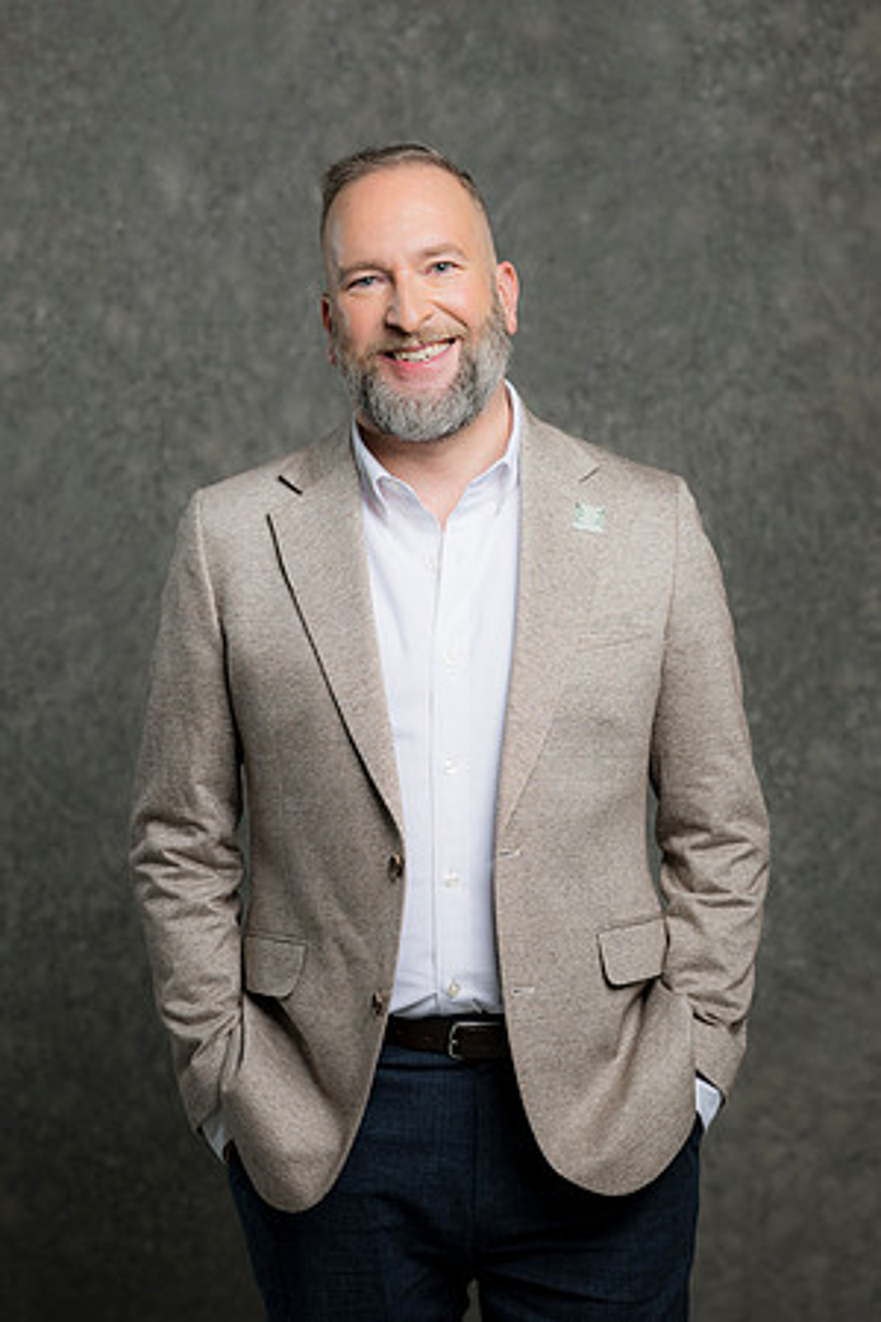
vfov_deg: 23.9
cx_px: 440
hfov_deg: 16.1
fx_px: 3120
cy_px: 661
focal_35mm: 85
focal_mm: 85
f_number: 5
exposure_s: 1/200
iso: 125
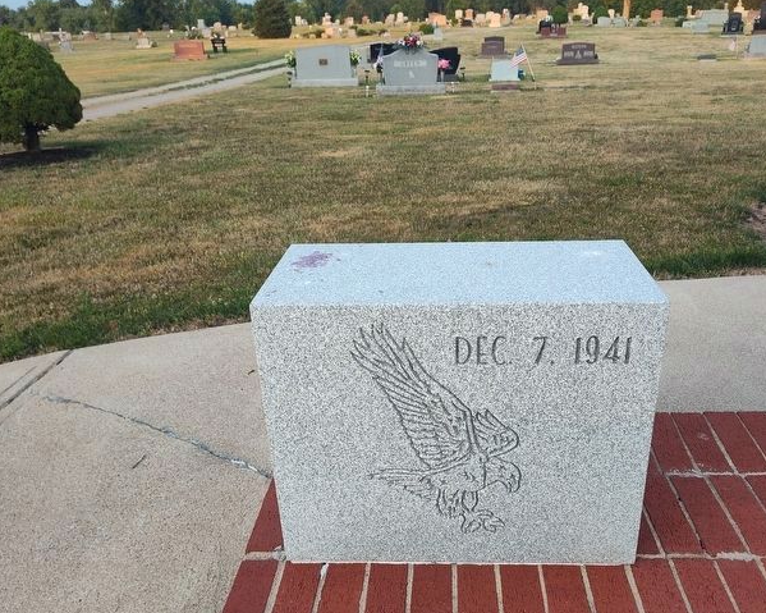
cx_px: 425
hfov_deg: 58.6
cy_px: 371
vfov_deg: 48.2
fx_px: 680
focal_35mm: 30
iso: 105
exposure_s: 1/200
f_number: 1.8
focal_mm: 5.56
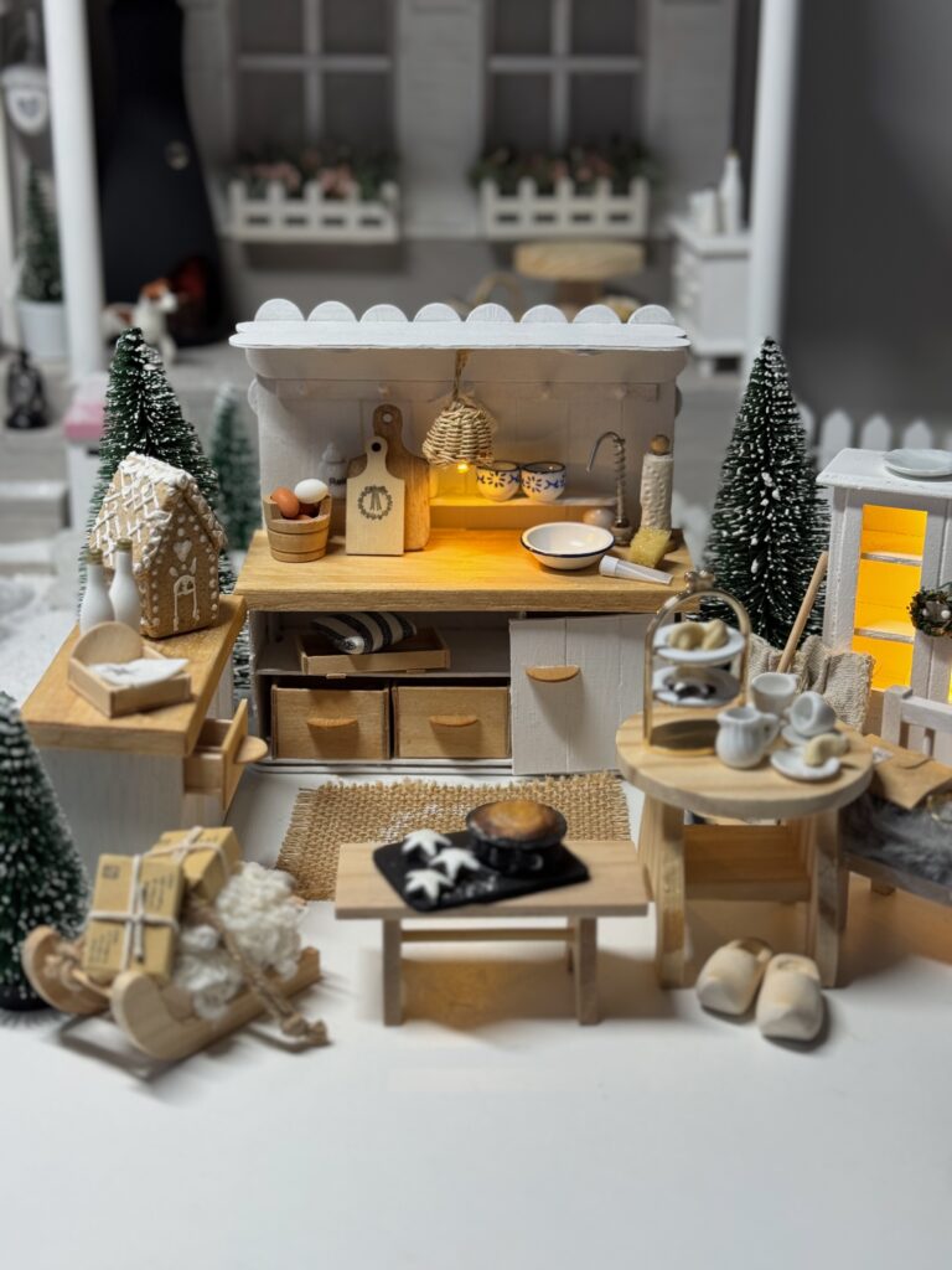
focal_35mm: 48
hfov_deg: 30.3
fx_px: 1760
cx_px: 476
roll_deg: -0.7
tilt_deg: -19.7
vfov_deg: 39.7
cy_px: 635
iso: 80
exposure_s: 1/100
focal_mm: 6.76
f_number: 1.78
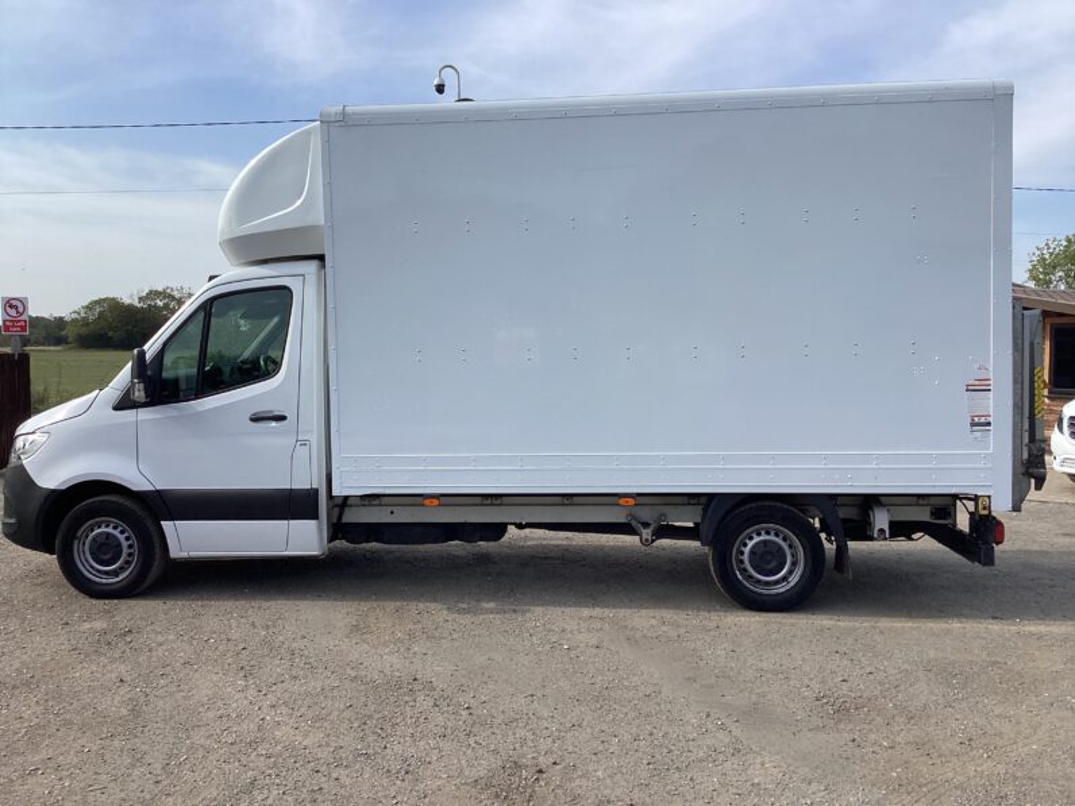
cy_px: 403
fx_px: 963
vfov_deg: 45.4
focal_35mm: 31
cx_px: 538
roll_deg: +0.0
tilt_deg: -2.8
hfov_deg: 58.4
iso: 25
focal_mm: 3.3
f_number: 2.4
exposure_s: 1/1274
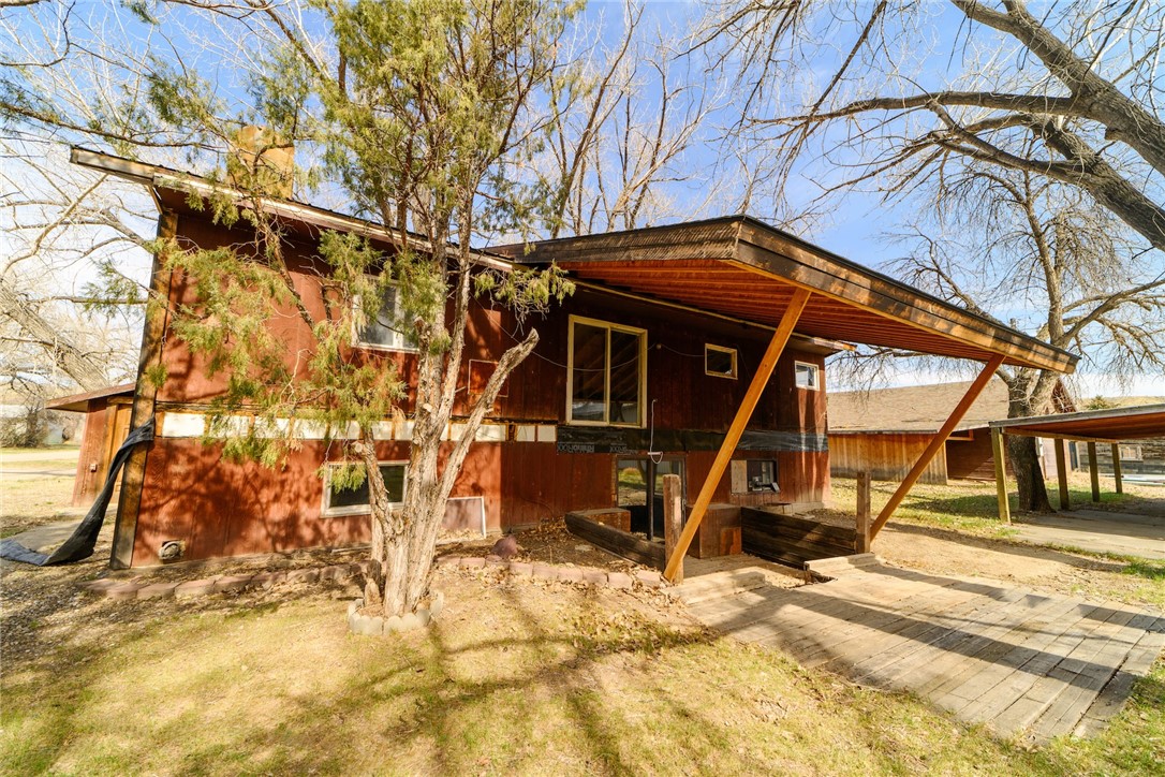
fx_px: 453
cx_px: 582
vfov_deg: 81.2
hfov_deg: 104.3
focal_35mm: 14
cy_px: 388
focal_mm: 14
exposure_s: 1/200
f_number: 9
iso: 125
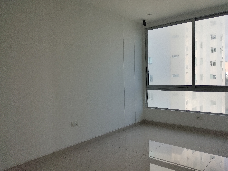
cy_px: 86
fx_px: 185
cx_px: 114
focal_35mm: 28
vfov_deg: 49.9
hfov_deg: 63.4
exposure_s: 1/355
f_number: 1.8
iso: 100
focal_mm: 4.27
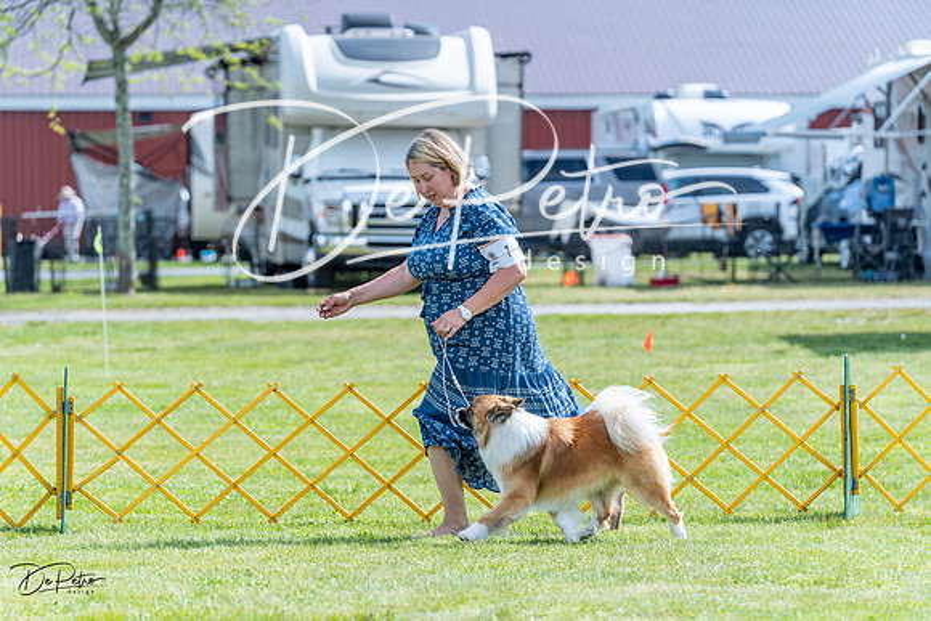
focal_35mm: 161
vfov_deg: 8.5
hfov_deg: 12.8
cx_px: 466
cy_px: 310
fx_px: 4164
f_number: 4.5
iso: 400
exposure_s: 1/1600
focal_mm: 161
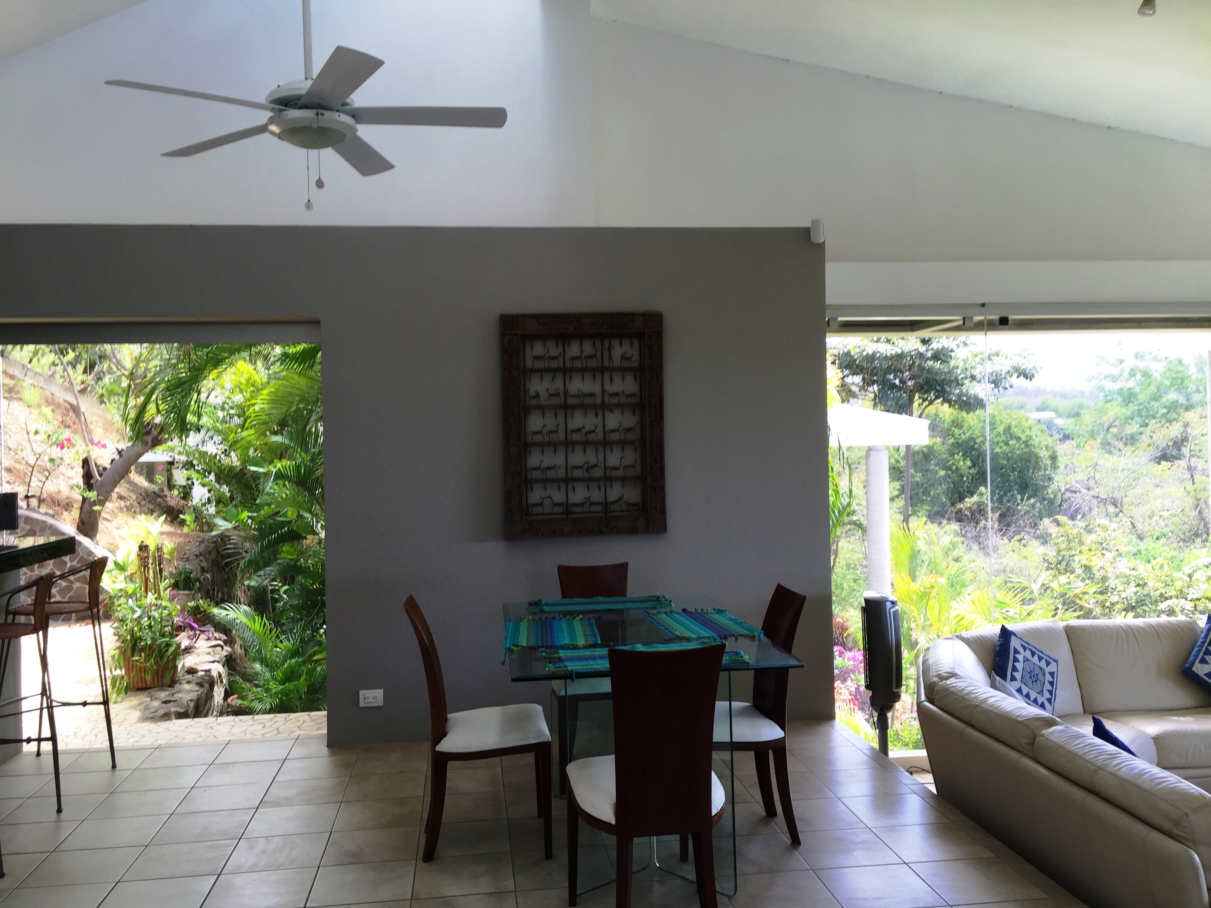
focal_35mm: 29
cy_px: 454
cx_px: 606
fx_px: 1015
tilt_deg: -0.6
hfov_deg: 61.7
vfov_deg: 48.2
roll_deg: -0.1
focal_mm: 4.15
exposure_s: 1/60
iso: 32
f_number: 2.2
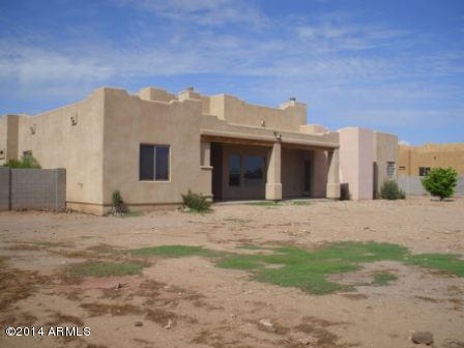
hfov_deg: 49.0
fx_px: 509
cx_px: 232
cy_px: 174
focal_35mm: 38
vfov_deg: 37.7
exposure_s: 1/291
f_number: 7.3
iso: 50
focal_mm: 6.3
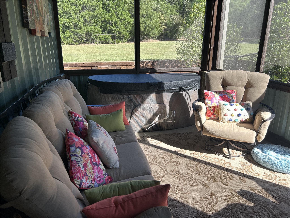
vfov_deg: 53.1
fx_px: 218
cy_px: 109
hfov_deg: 67.3
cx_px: 145
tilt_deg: -17.0
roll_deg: +0.3
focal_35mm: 26
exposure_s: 1/355
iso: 50
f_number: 1.5
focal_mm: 5.7
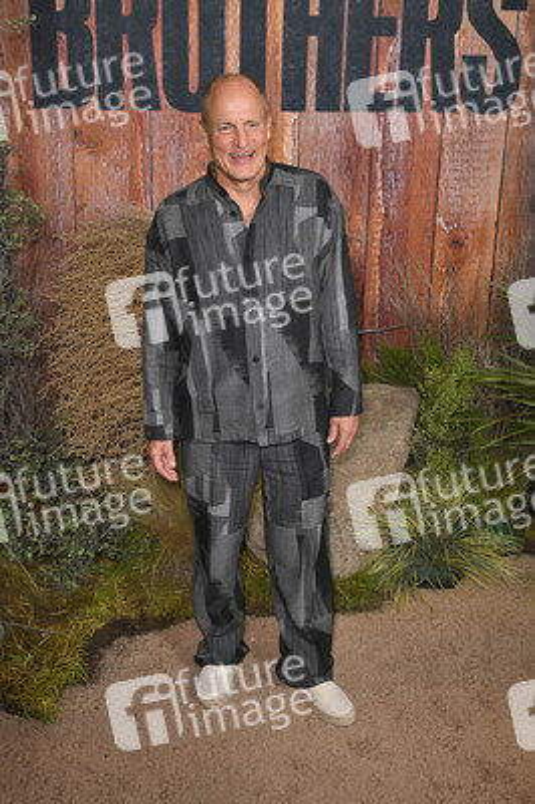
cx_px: 268
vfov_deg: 47.4
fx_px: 915
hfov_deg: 32.6
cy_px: 402
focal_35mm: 41
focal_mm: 41
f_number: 6.3
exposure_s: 1/250
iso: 1000
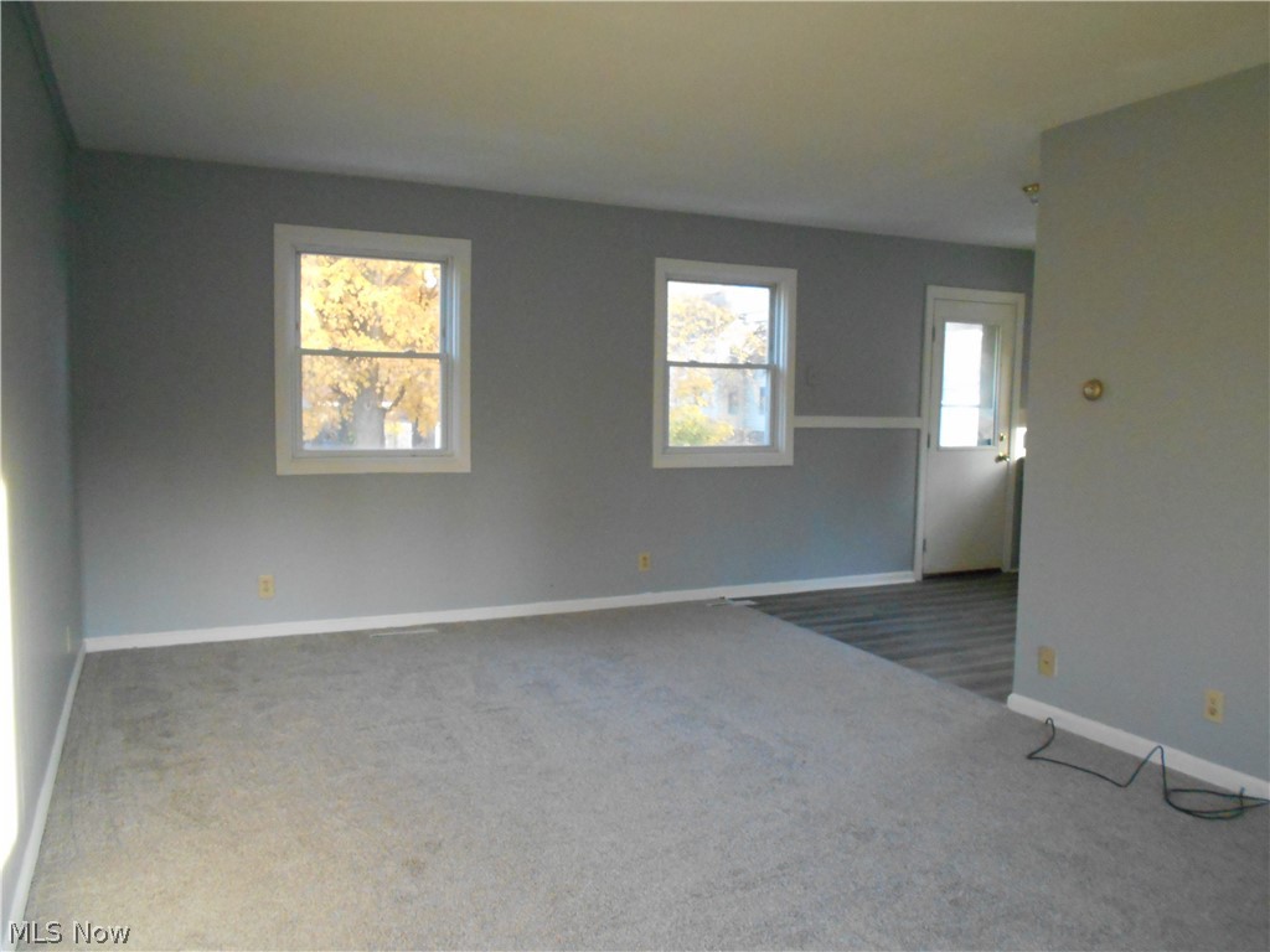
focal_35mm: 26
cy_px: 476
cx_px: 635
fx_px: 954
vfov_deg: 53.1
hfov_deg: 67.3
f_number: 3.2
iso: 800
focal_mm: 4.6
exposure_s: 1/60
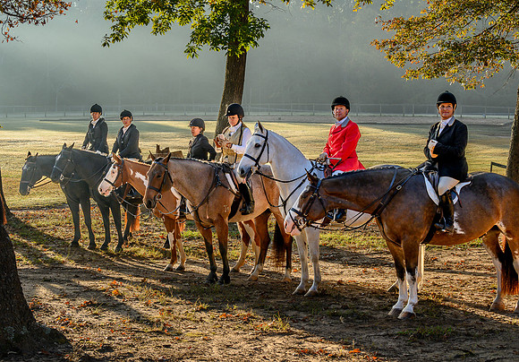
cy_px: 181
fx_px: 1130
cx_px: 248
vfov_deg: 18.2
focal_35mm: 77
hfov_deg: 25.9
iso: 200
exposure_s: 1/125
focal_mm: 50
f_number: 8
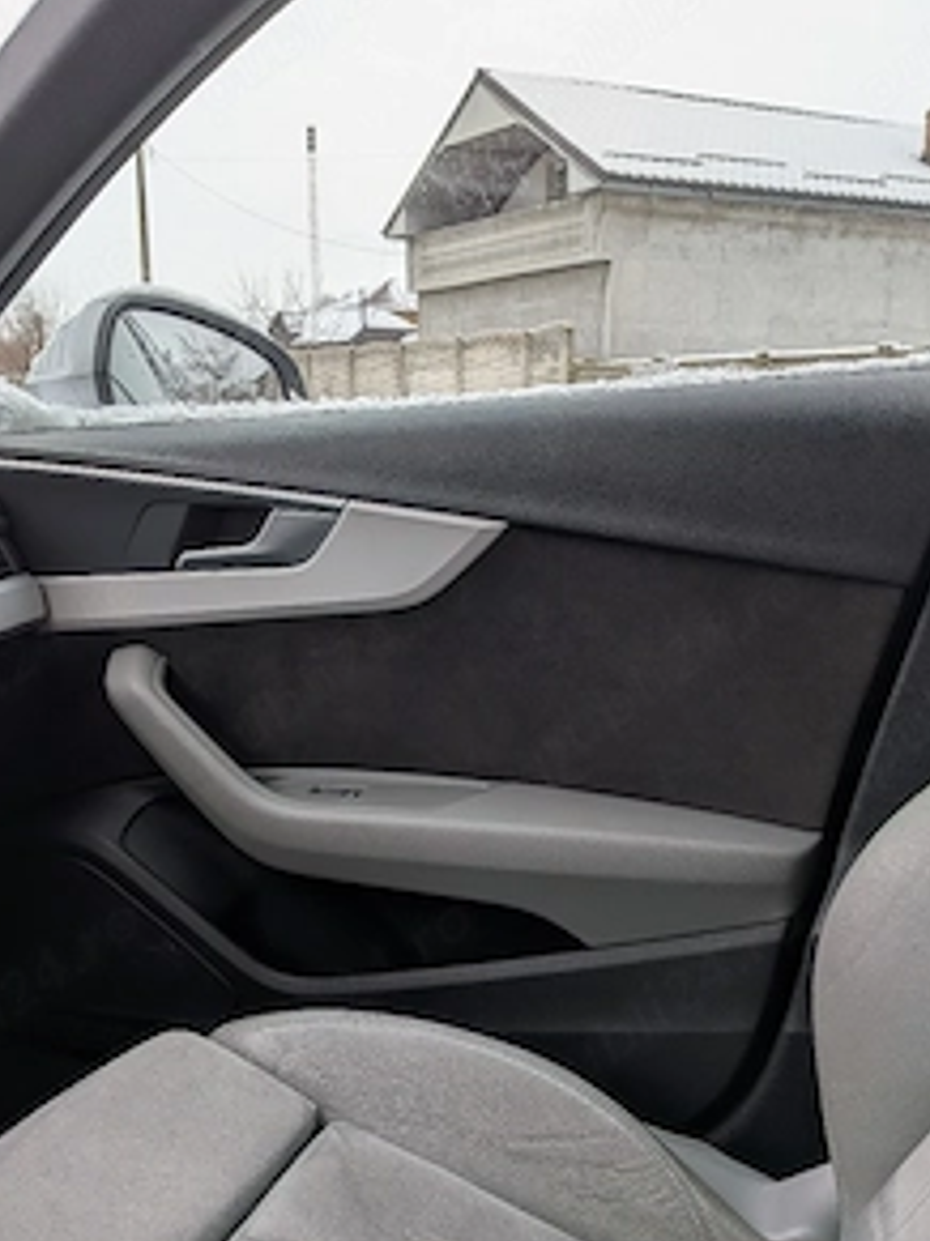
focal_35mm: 33
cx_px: 418
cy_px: 725
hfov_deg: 42.9
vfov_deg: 55.1
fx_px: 1183
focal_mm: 4.53
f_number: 1.7
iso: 30
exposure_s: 1/345
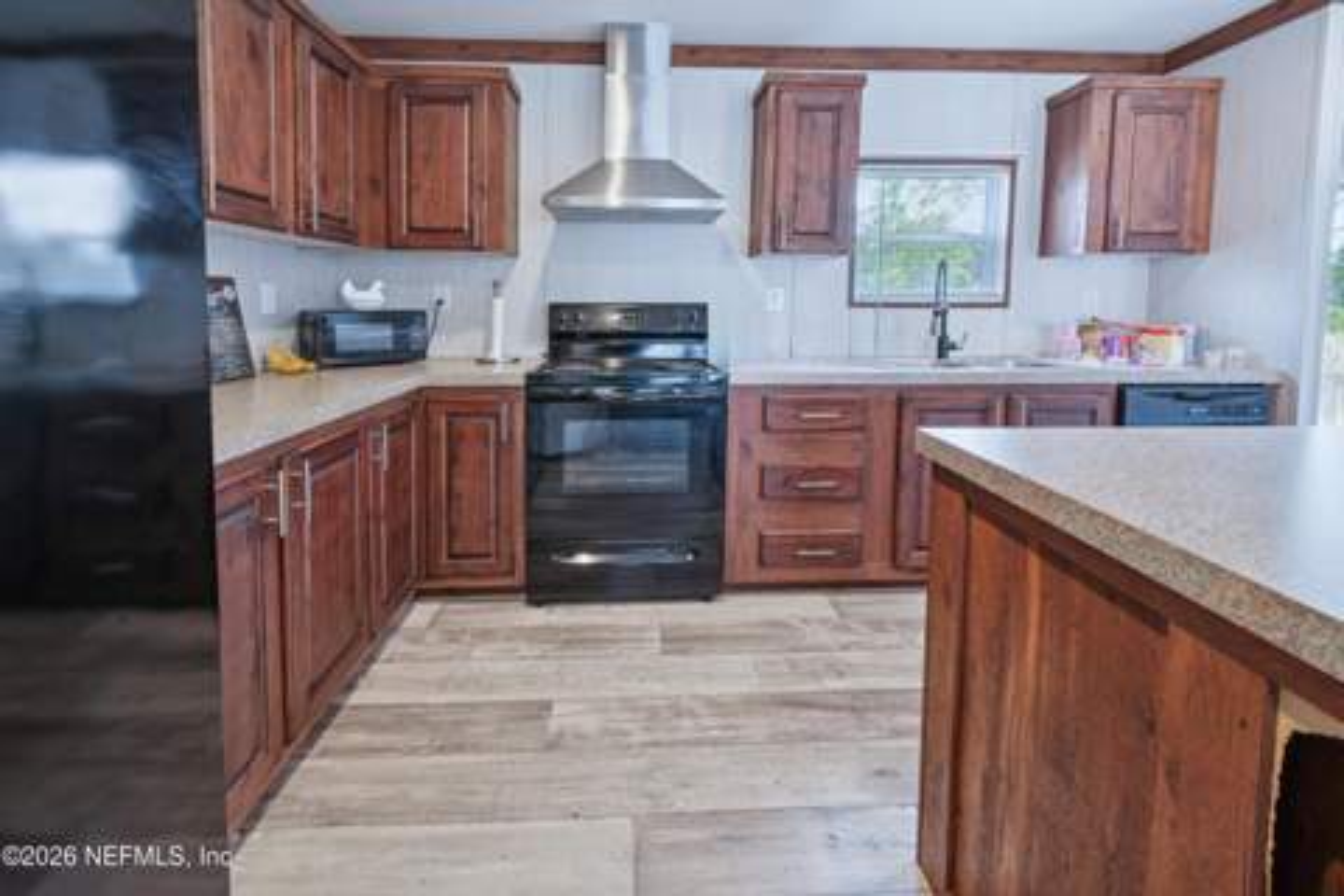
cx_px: 672
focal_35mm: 14
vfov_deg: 81.2
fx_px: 523
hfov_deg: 104.3
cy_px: 448
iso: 400
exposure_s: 1/6
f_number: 9
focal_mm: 14
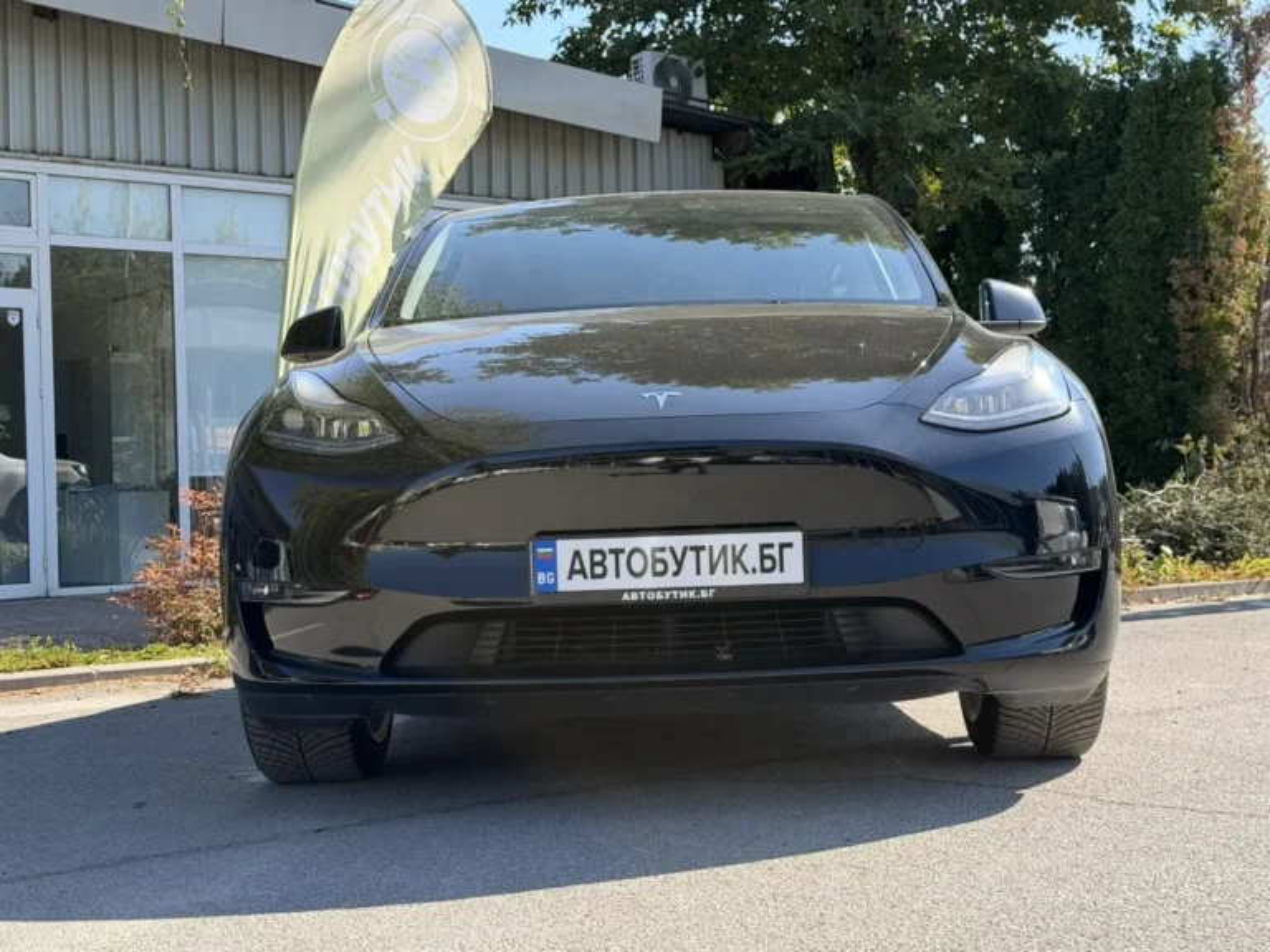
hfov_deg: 39.7
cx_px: 635
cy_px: 476
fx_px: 1761
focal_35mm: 48
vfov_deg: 30.3
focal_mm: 6.76
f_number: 1.78
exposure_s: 1/1754
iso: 80
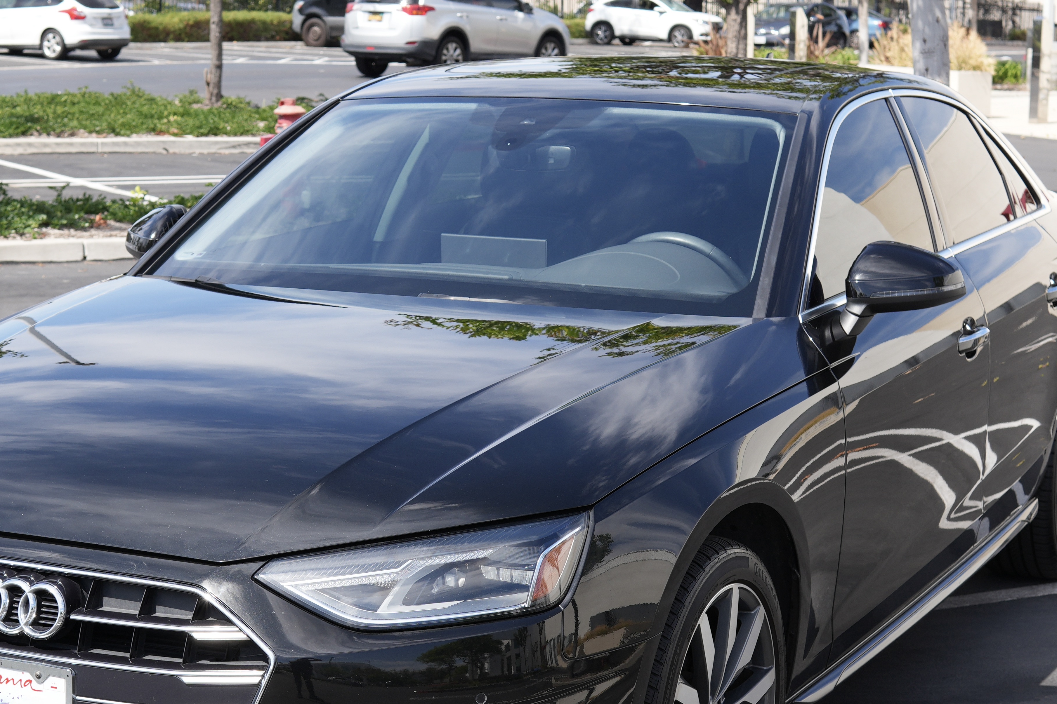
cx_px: 417
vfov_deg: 17.7
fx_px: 2260
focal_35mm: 77
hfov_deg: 26.3
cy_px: 464
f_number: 5
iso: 100
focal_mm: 30
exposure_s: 1/320
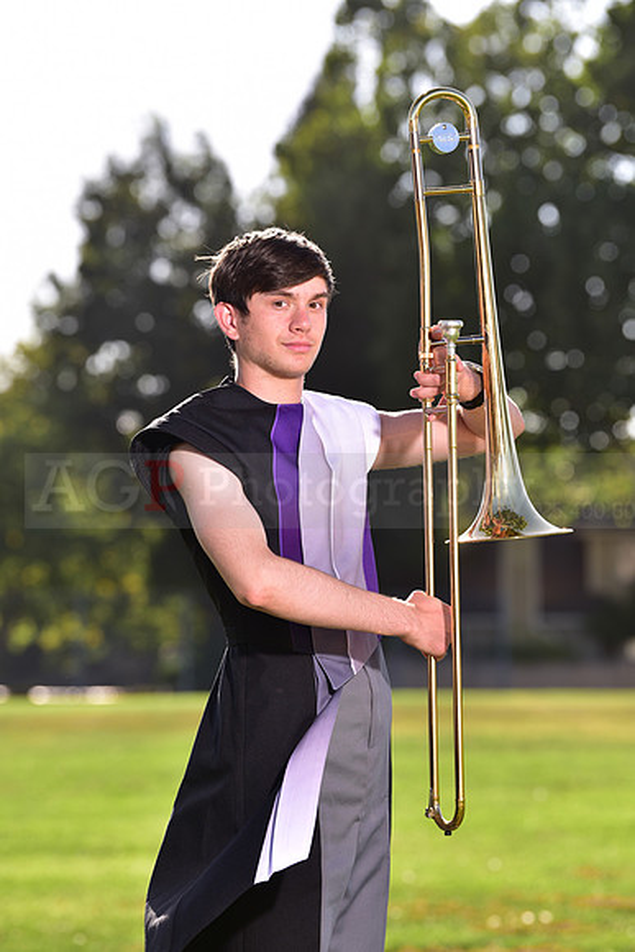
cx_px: 318
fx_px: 4363
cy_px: 476
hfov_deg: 8.3
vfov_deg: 12.4
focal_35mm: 165
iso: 80
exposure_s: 1/250
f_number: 5
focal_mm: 165
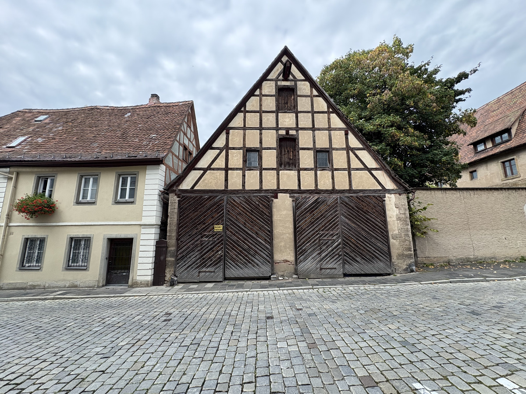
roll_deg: +0.7
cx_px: 263
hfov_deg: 102.1
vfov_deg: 85.7
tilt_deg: +11.4
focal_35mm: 14
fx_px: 213
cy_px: 197
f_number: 2.2
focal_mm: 2.22
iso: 64
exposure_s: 1/512
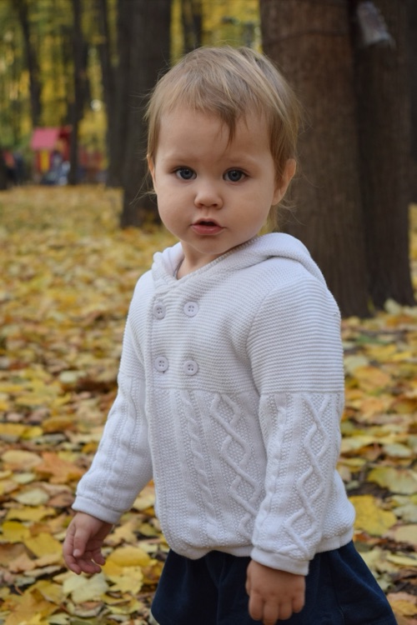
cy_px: 312
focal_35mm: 75
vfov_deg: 27.0
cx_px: 208
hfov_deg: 18.2
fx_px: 1303
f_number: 7.1
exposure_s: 1/200
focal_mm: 50
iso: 800
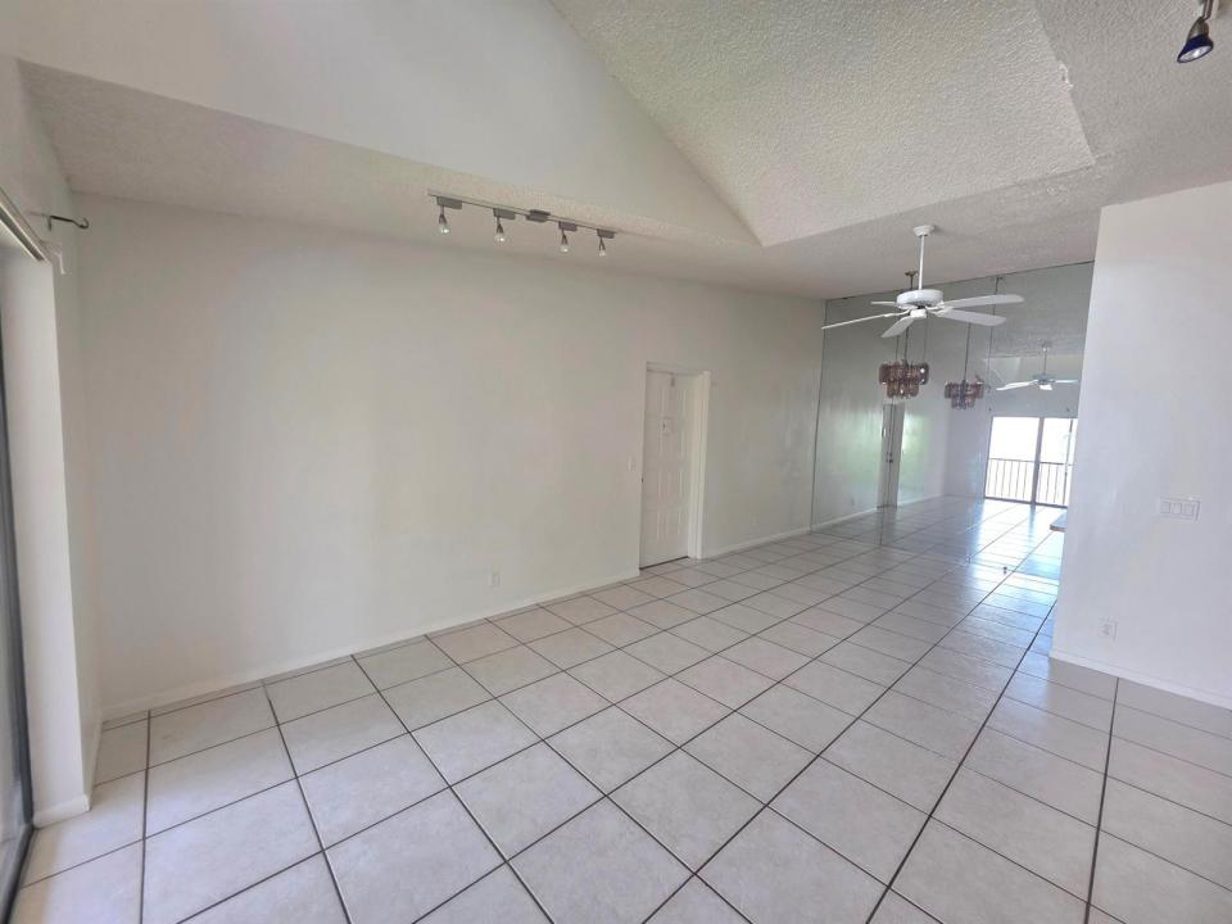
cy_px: 462
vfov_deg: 89.9
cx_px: 616
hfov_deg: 106.2
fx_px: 463
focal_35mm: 13
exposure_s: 1/120
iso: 100
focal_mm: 2.2
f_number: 1.9
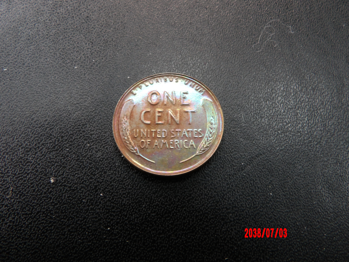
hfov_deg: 54.0
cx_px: 174
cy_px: 131
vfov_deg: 41.8
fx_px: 343
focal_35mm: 34
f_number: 4.5
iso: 200
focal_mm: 6.2
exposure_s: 1/24
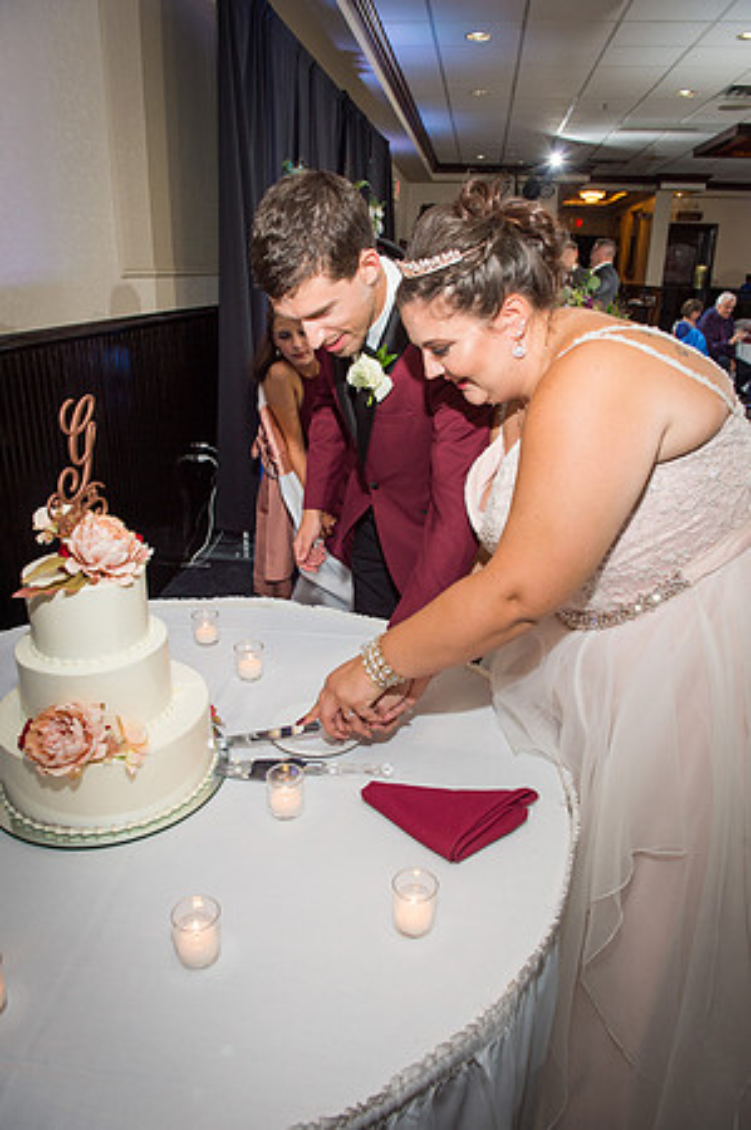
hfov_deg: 53.0
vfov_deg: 73.8
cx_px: 376
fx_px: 753
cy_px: 565
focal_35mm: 24
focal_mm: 24
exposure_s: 1/125
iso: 800
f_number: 5.6
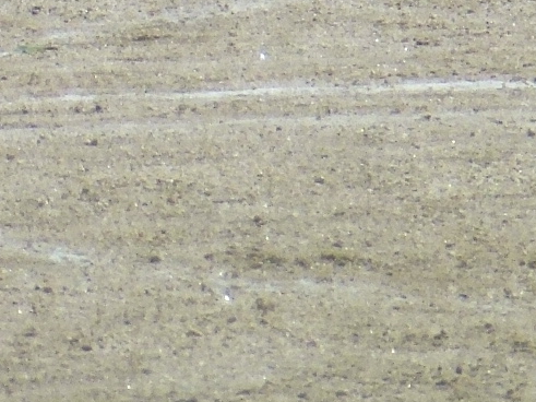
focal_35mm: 2003
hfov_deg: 1.0
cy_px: -501
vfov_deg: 0.7
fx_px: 31007
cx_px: -210
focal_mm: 68.8
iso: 100
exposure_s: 1/800
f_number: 5.9
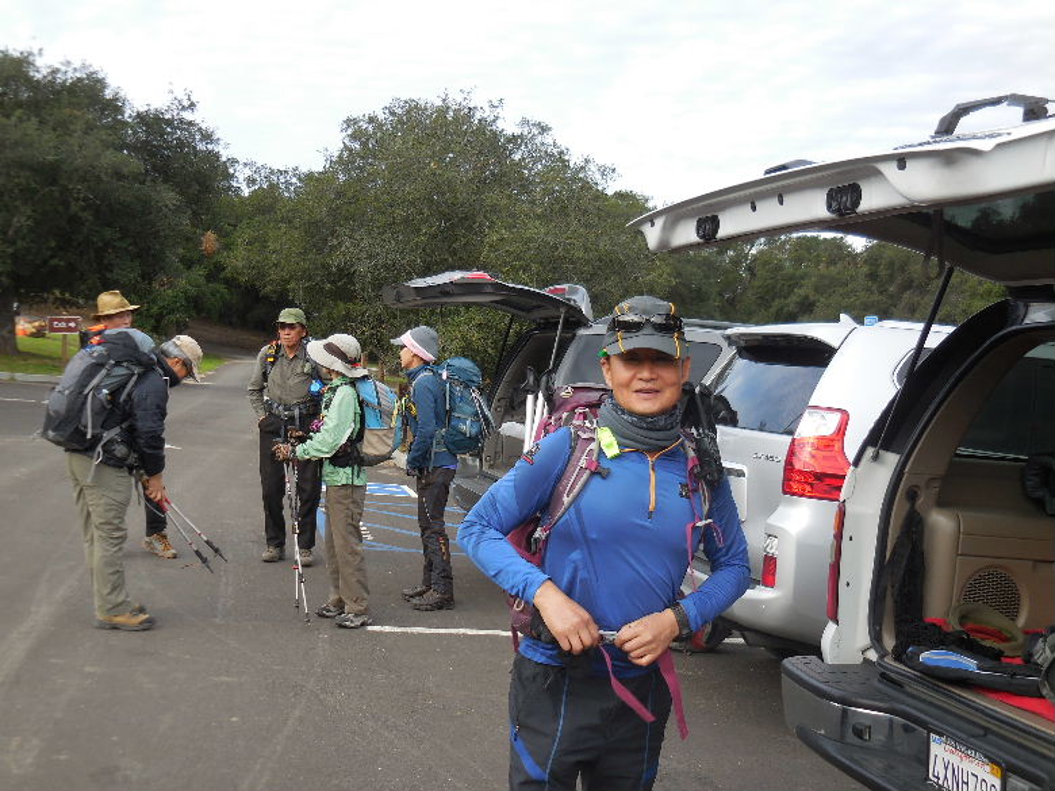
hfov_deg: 42.1
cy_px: 396
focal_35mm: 45
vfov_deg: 32.2
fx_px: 1371
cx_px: 528
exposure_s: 1/160
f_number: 4.2
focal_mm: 8.1
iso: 125
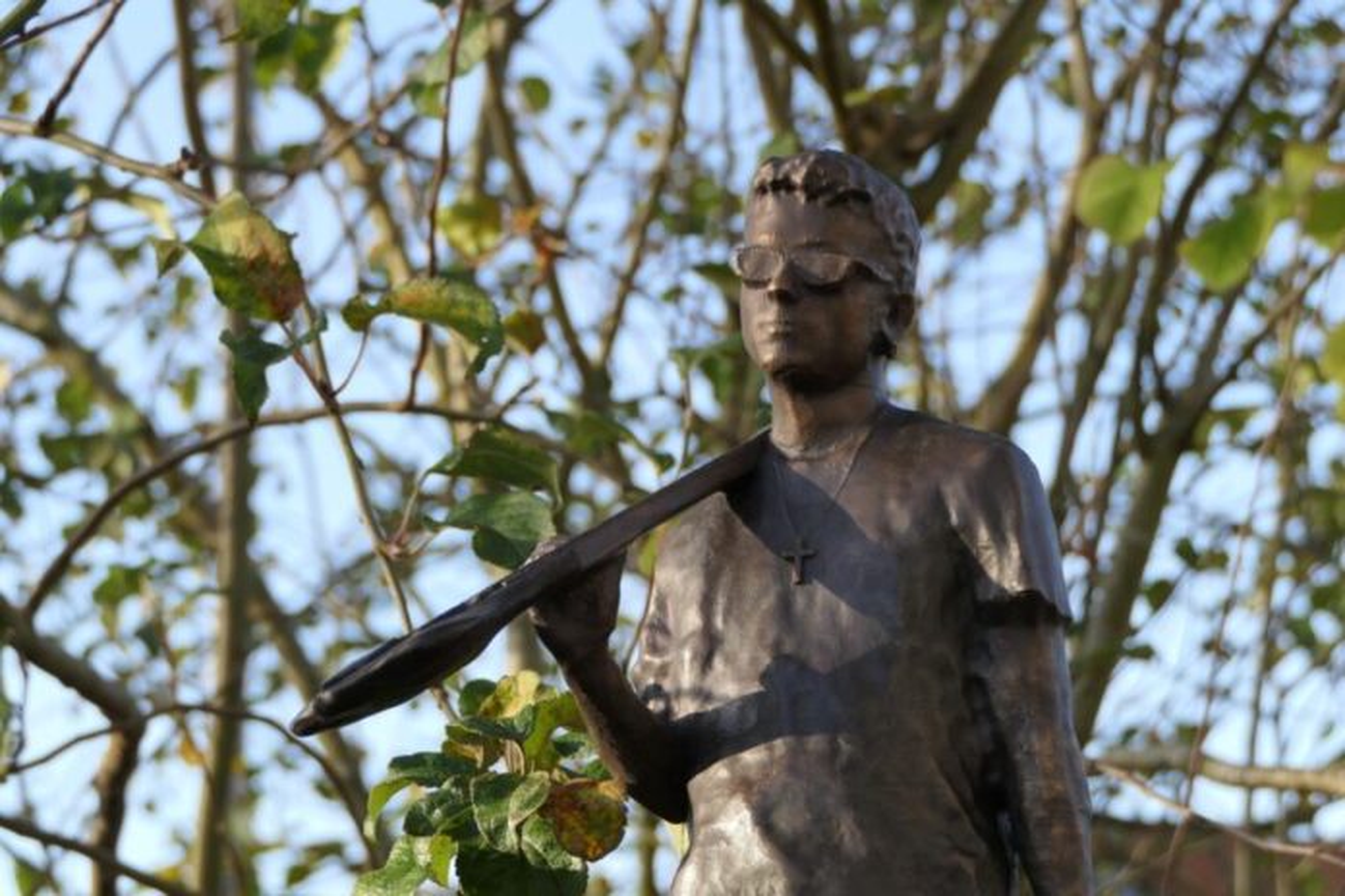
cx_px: 672
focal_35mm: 118
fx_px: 4408
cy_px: 448
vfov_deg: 11.6
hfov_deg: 17.3
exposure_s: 1/250
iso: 125
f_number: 4.2
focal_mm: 43
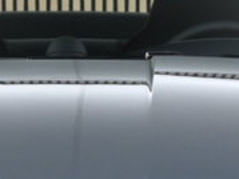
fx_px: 2850
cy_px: 232
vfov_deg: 3.6
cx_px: 77
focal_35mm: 413
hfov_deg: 4.8
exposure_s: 1/50
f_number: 6.3
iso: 1250
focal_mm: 50
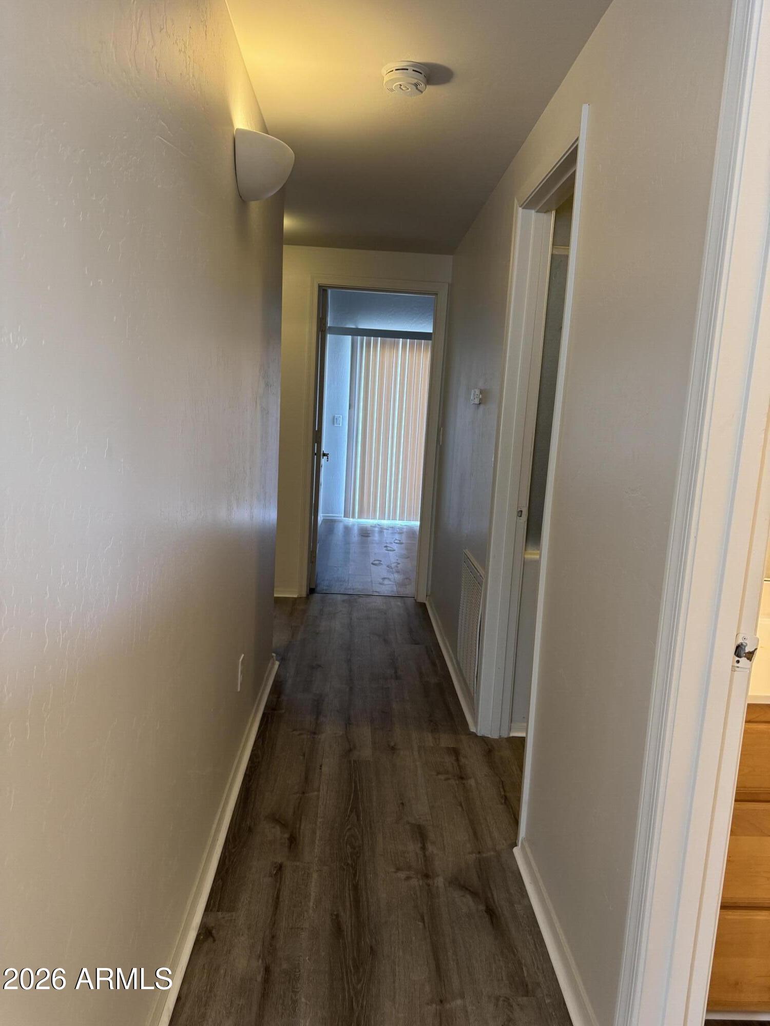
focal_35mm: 24
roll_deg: -2.2
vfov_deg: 71.6
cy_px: 513
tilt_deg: -8.2
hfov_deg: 56.8
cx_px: 385
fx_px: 712
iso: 200
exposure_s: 1/60
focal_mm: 6.76
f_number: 1.78
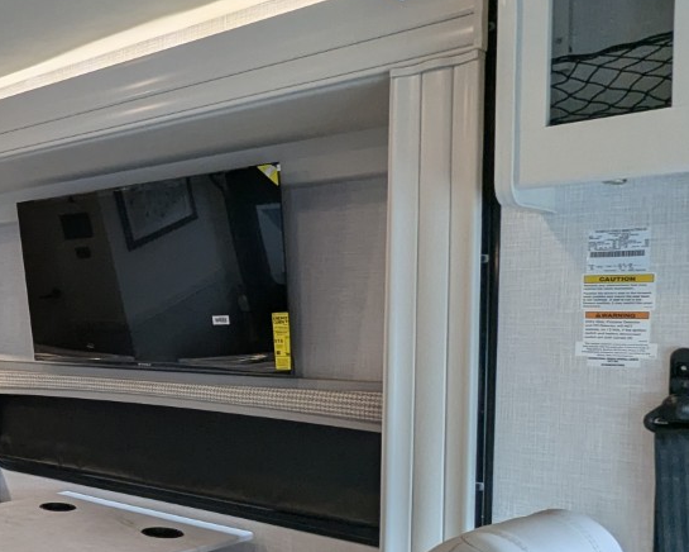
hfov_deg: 39.1
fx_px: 816
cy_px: 349
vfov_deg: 37.1
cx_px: -35
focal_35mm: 40
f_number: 2.2
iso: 104
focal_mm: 2.35
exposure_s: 1/135
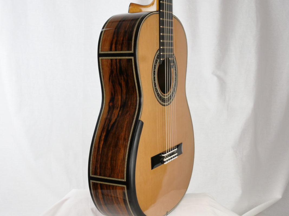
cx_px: 144
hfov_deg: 38.2
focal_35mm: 50
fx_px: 417
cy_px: 108
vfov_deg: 29.1
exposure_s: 1/60
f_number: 11
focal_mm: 25
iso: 1600
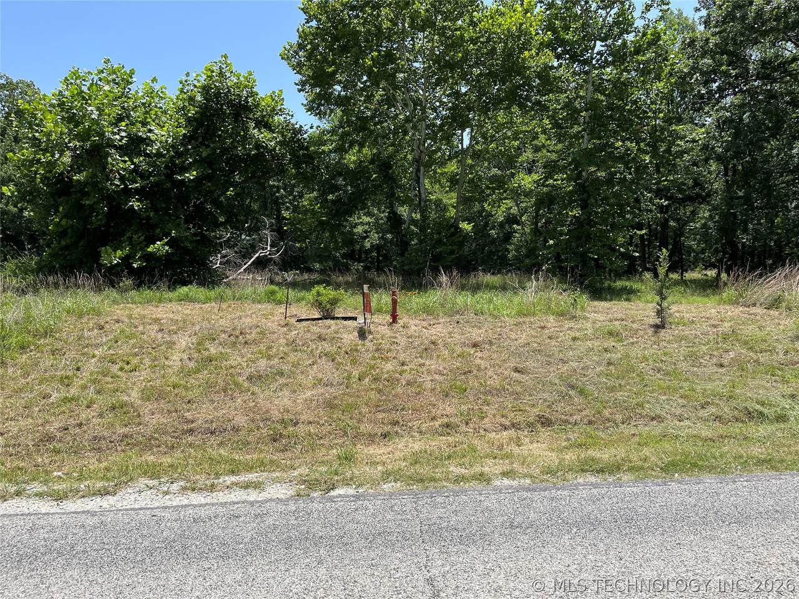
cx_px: 400
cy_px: 300
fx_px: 600
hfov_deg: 67.3
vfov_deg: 53.1
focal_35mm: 26
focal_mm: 5.1
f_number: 1.6
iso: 50
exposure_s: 1/2571
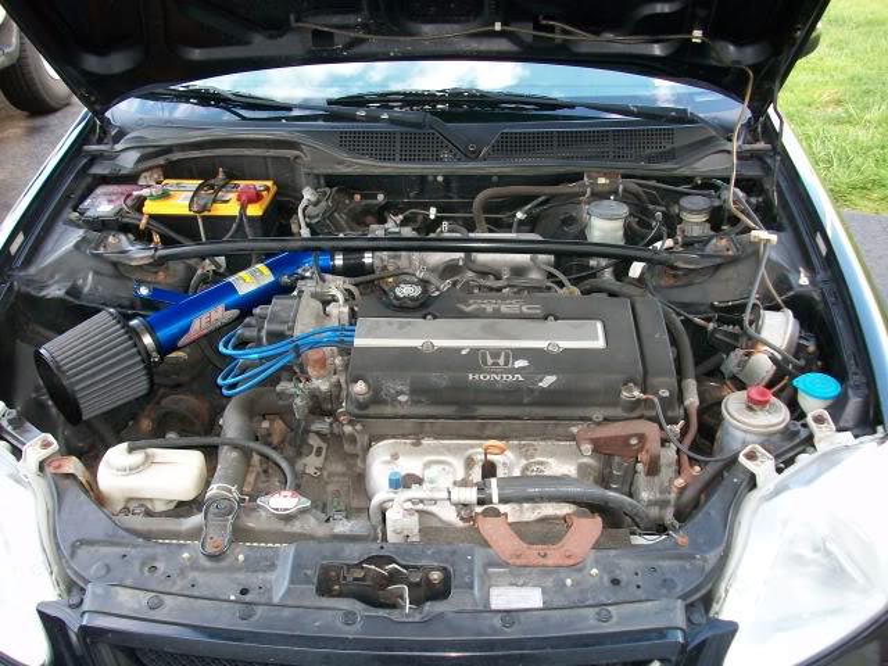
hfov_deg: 54.0
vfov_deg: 41.8
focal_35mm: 34
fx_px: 872
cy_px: 333
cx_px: 444
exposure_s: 1/60
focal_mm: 5.7
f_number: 2.8
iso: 120
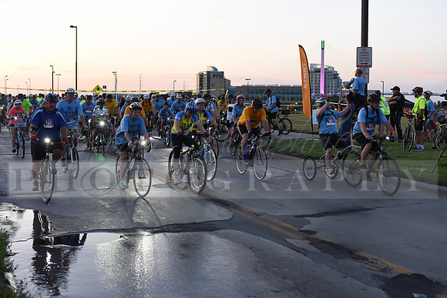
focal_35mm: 50
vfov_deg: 27.0
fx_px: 621
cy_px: 149
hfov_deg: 39.6
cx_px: 224
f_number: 3.2
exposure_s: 1/400
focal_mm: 50
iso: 2500
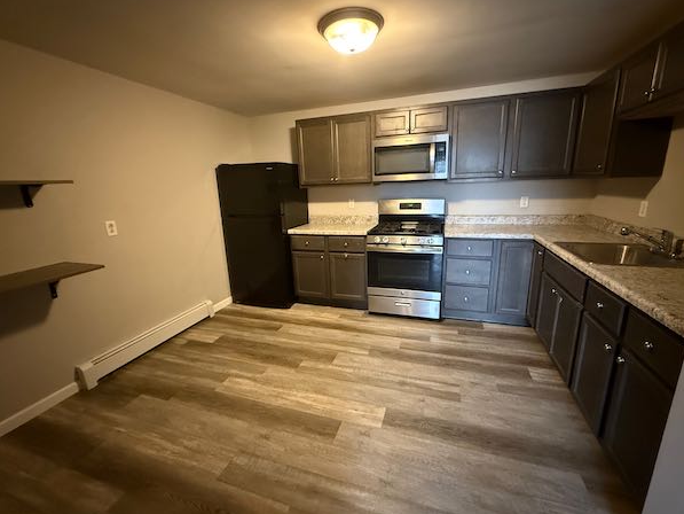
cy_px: 254
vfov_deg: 81.8
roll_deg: +2.2
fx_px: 296
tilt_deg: -13.5
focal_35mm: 15
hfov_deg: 98.2
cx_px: 347
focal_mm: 2.22
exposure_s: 1/40
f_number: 2.2
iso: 1250
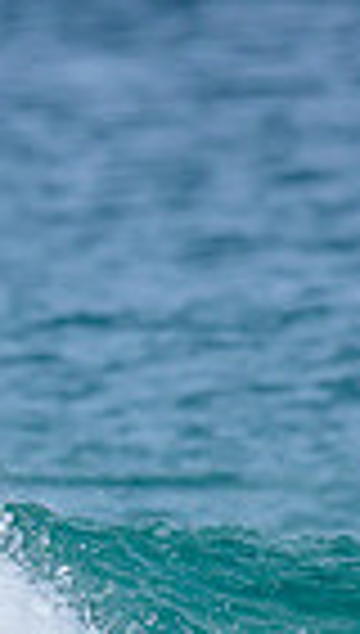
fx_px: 79729
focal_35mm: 4729
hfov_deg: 0.3
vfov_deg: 0.5
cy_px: 709
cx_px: -539
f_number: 6.3
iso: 200
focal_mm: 800
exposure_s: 1/2000
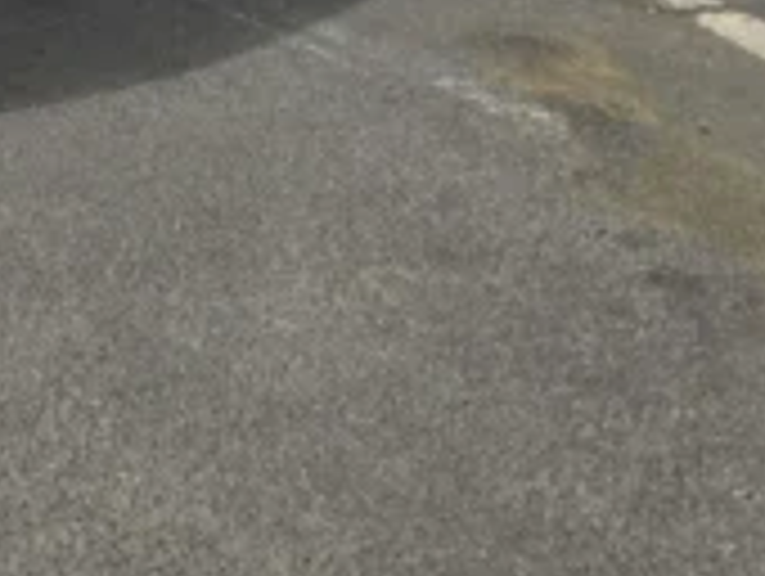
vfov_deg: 16.5
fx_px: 1793
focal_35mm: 81
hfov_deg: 20.0
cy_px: -306
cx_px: -459
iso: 12
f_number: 1.7
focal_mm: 6.3
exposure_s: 1/344
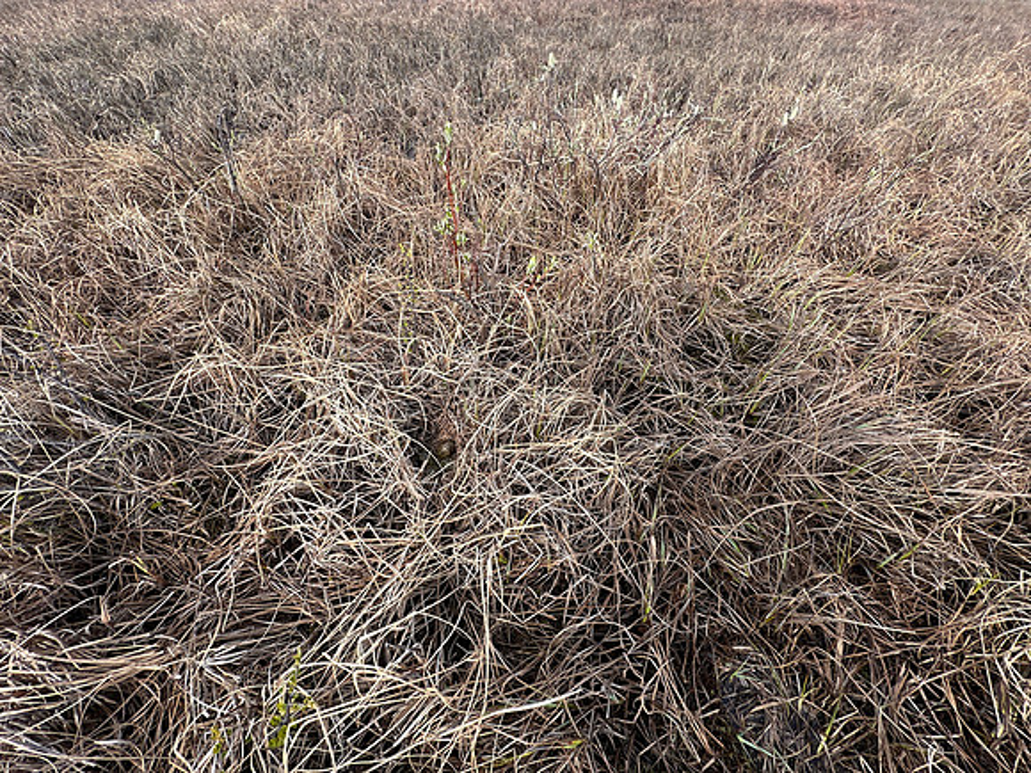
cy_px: 386
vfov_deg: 85.7
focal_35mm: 14
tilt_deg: -46.2
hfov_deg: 102.1
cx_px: 516
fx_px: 417
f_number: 2.2
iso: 40
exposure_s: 1/415
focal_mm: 2.22
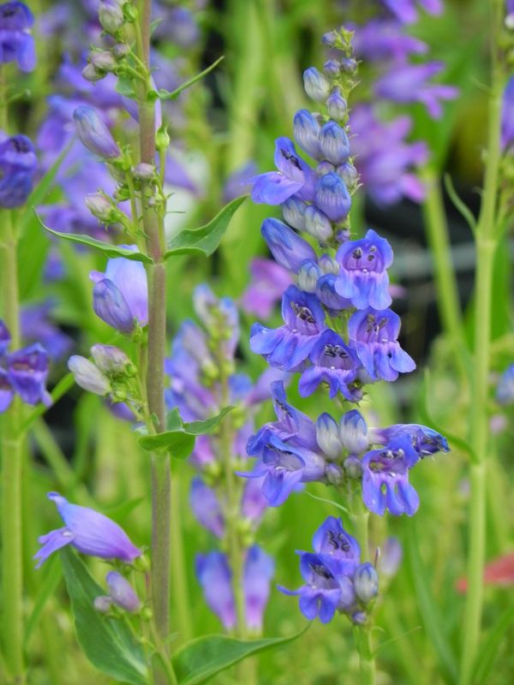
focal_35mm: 605
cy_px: 342
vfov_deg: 3.3
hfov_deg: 2.5
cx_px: 257
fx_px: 11978
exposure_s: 1/250
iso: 160
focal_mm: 107.6
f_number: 5.6
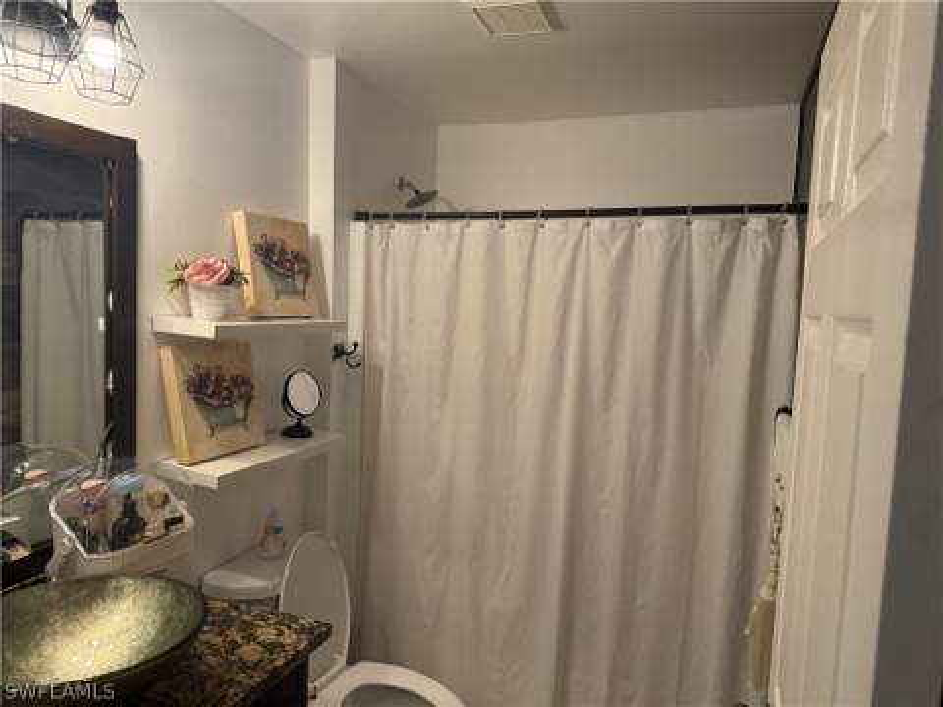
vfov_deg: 56.8
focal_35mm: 24
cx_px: 472
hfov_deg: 71.6
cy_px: 354
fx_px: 654
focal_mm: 6.76
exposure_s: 1/120
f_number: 1.78
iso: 200
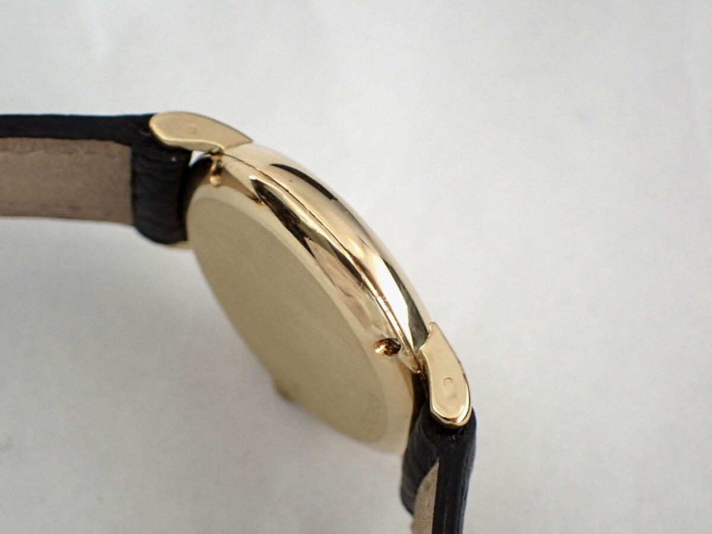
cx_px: 356
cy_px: 267
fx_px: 1933
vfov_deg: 15.7
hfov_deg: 20.9
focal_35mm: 94
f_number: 4.7
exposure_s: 1/125
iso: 800
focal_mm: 16.79
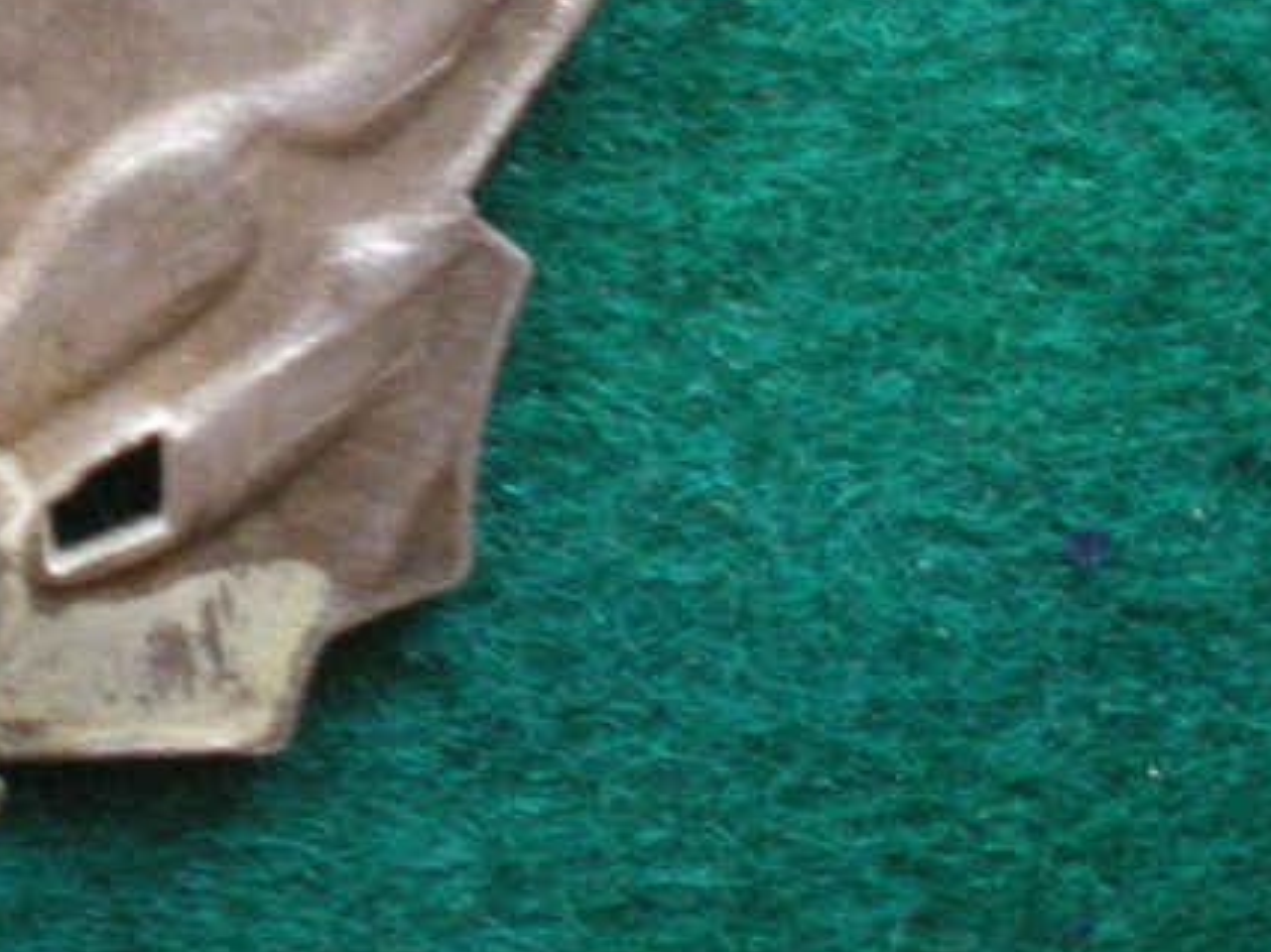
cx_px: 27
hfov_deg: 21.3
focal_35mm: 89
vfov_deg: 16.2
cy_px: -65
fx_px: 3267
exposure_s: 1/10
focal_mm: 6.3
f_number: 3.1
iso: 400
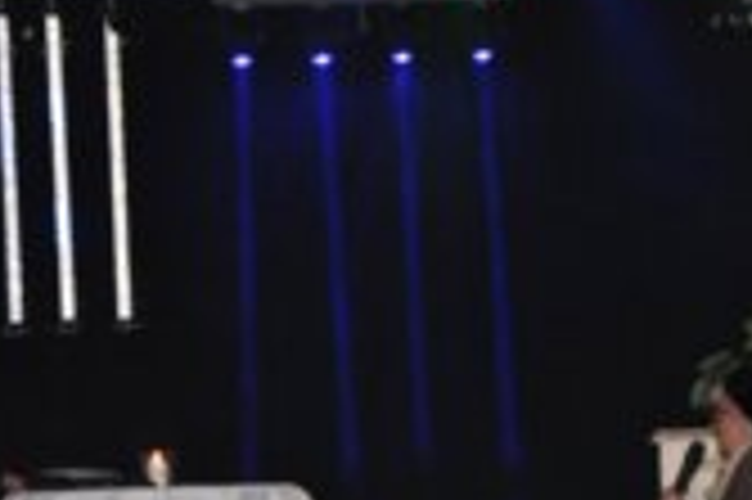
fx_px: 7871
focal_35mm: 377
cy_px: 541
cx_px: 437
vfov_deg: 3.6
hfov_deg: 5.5
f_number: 5.6
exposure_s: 1/60
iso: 800
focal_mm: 105
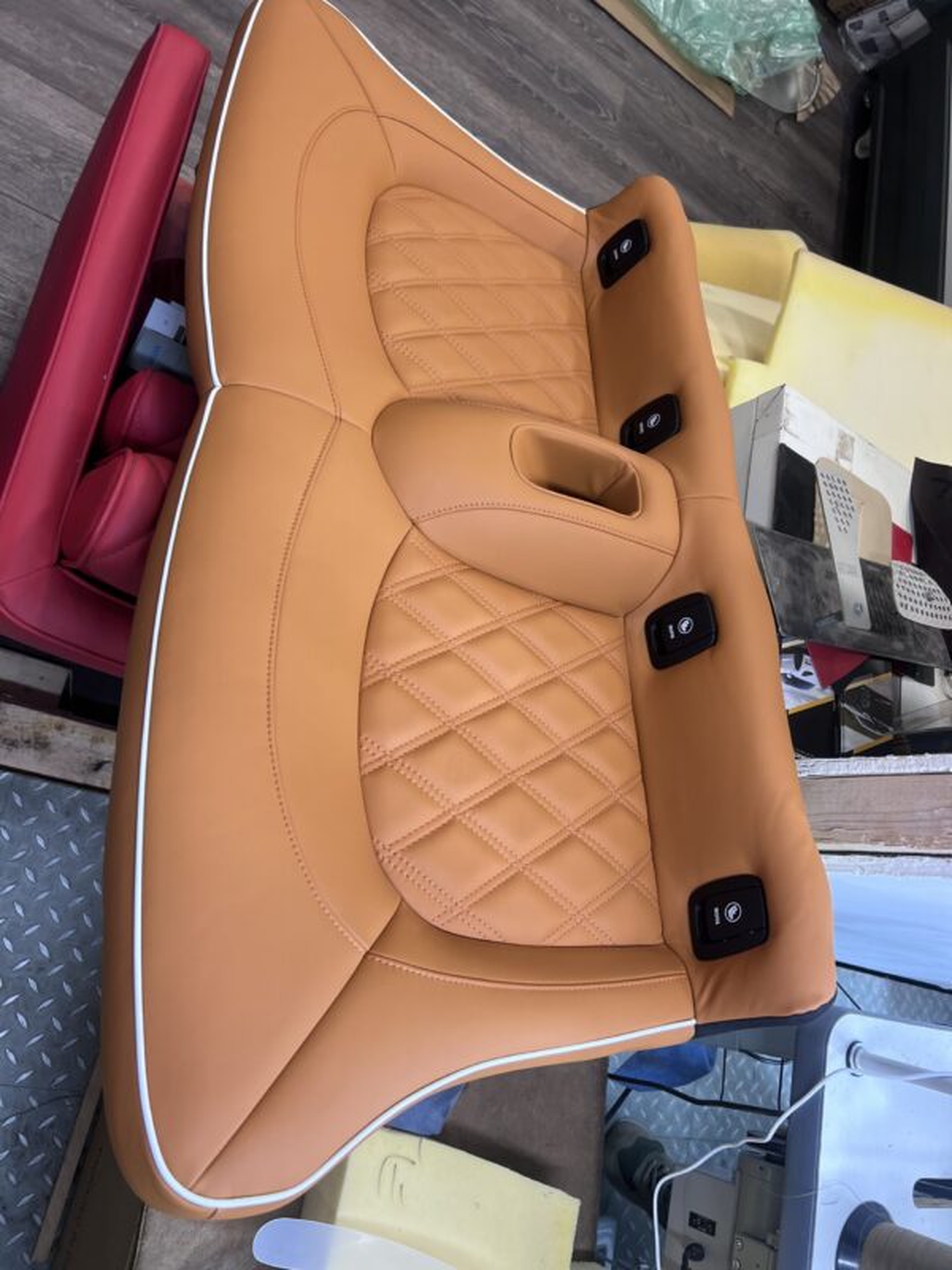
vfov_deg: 67.3
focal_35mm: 26
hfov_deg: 53.1
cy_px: 635
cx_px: 476
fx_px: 953
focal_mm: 5.7
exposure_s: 1/120
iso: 125
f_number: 1.5
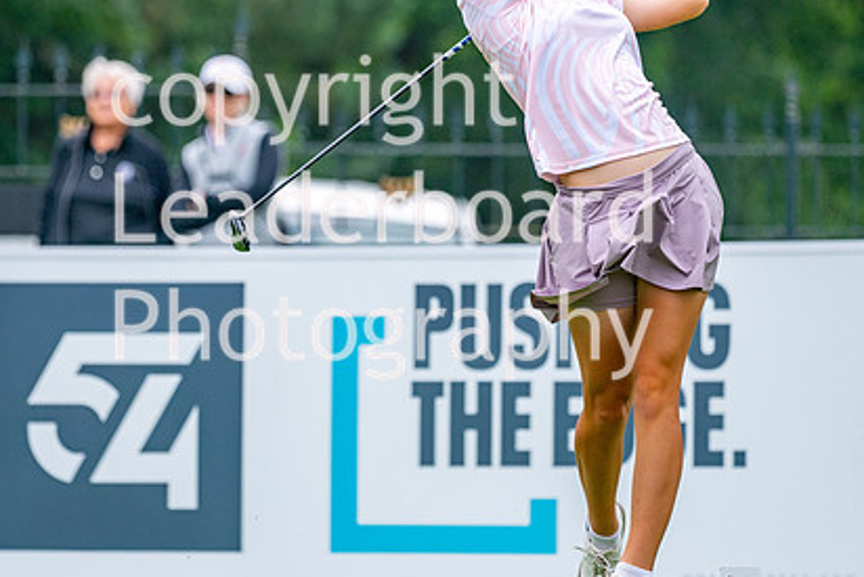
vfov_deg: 2.8
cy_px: 208
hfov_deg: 4.2
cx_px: 324
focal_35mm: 490
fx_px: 11763
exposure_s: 1/3200
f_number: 4.5
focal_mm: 300
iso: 400
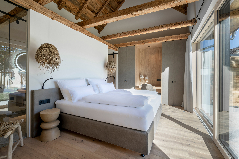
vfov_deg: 73.7
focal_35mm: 16
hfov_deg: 96.7
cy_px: 80
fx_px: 106
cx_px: 120
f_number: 13
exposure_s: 1/25
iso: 80
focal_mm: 16
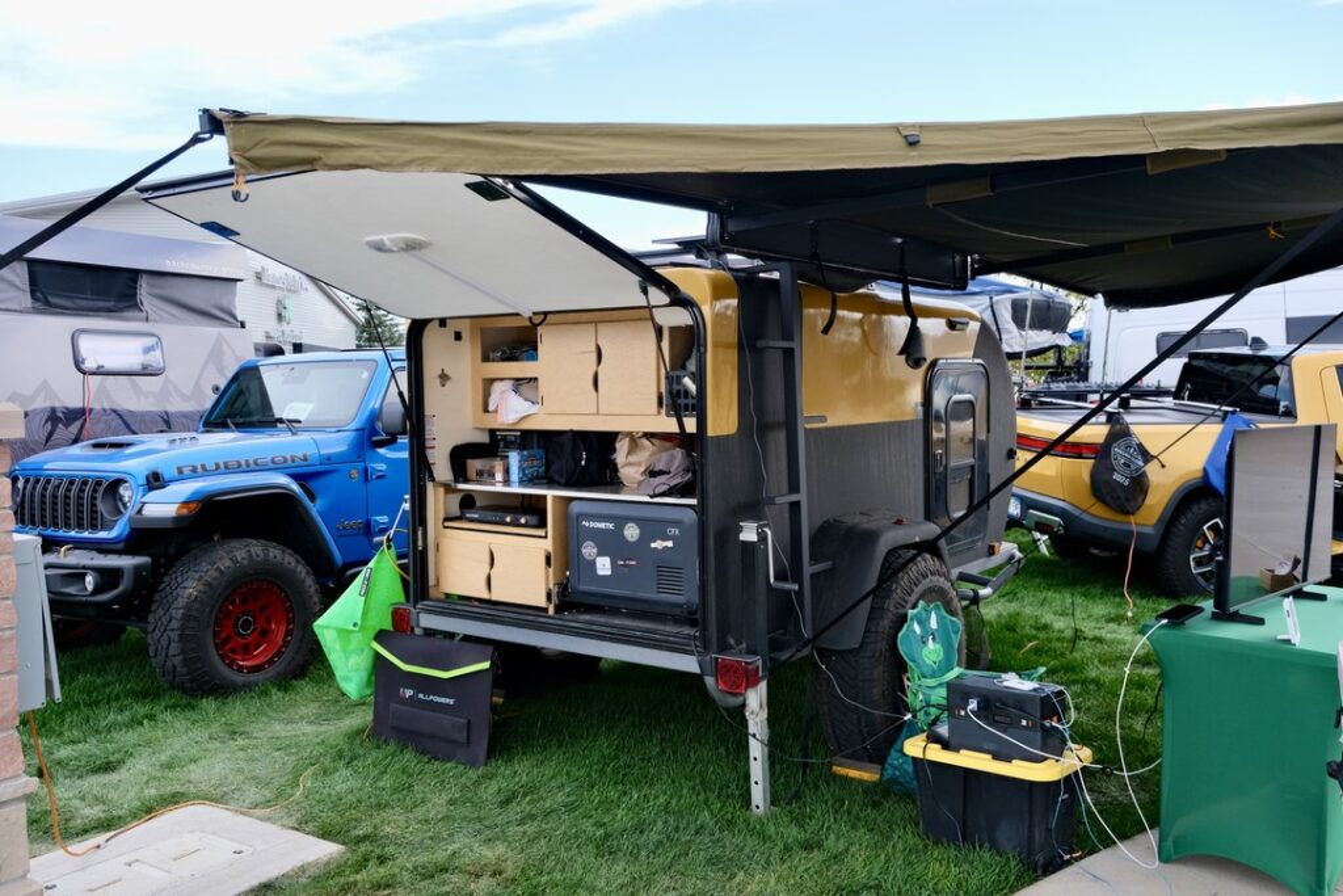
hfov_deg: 63.7
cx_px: 672
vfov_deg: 45.0
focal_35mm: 29
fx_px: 1082
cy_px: 448
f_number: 5.6
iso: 320
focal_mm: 19.2
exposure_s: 1/170
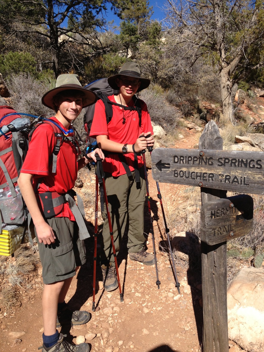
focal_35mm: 35
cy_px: 176
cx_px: 132
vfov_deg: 52.6
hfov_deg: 40.7
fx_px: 356
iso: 50
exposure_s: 1/2045
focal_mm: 4.28
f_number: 2.4
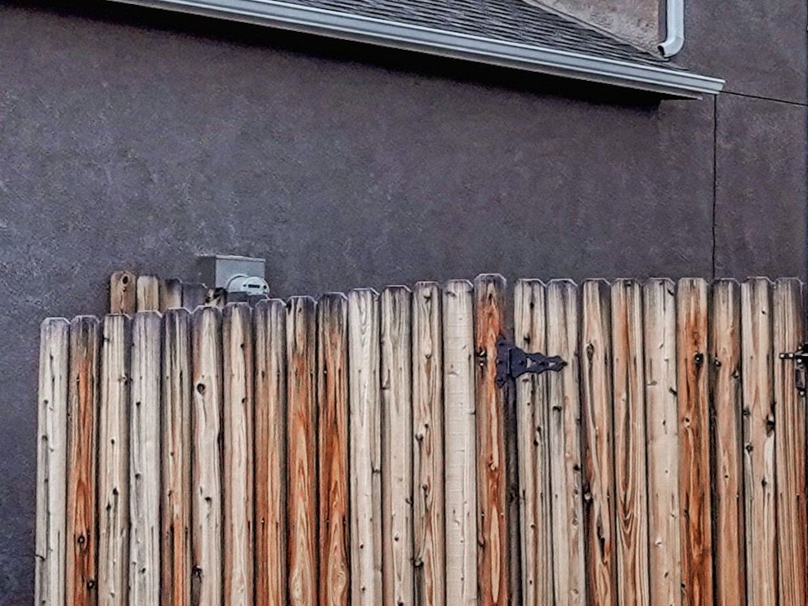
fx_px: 2478
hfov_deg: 11.7
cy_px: -69
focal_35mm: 106
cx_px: 2331
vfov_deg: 13.6
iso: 800
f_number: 7.1
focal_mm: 18.2
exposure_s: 1/4
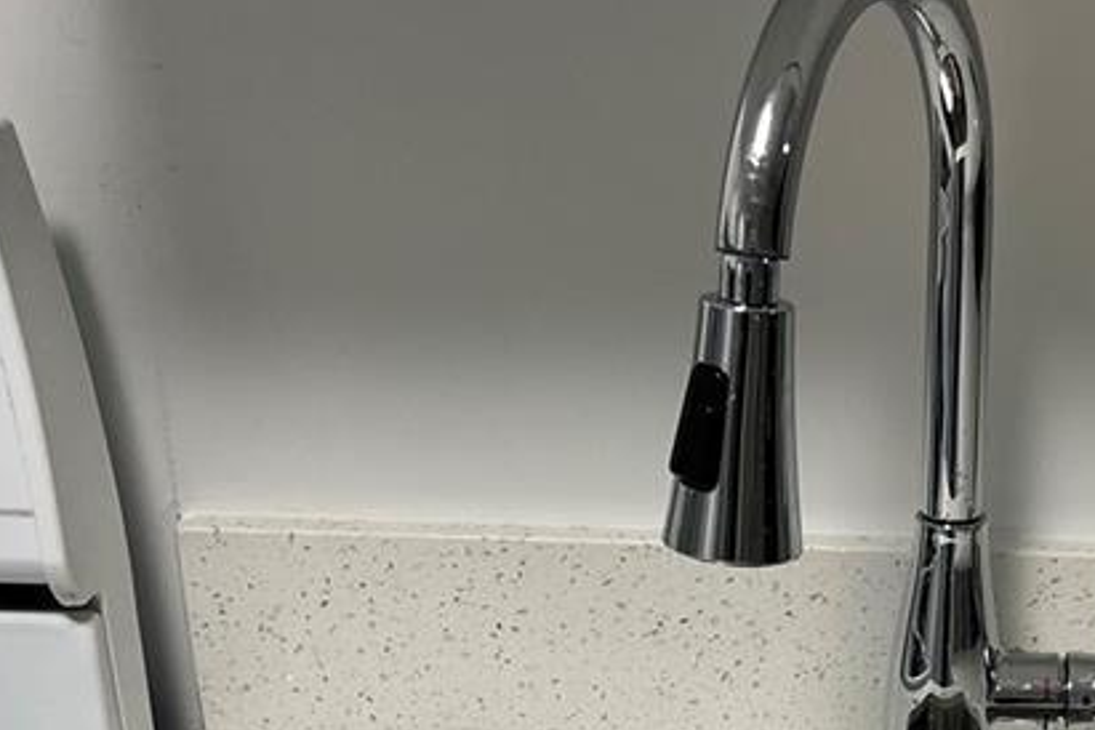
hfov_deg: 25.1
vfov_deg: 15.5
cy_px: 1186
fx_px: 2403
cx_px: 914
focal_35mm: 79
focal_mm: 5.7
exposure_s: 1/120
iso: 100
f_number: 1.5
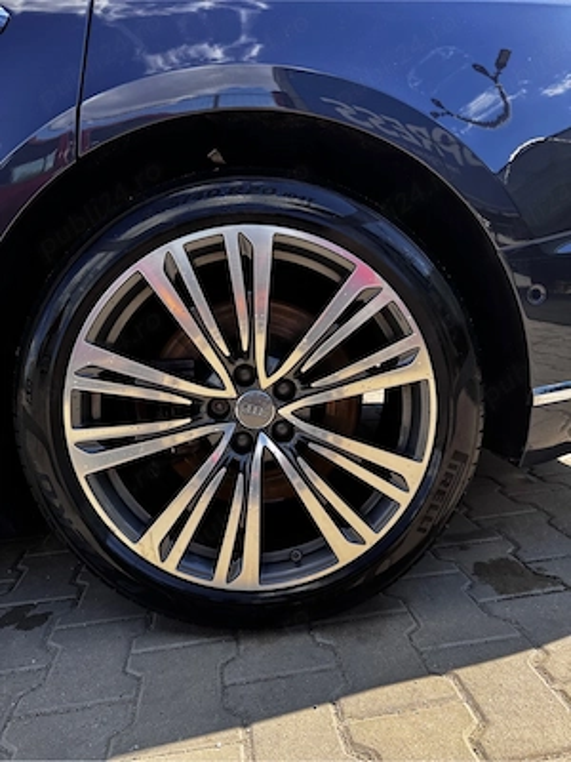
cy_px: 381
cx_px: 286
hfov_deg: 56.8
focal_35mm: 24
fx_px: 528
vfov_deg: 71.6
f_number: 1.78
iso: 80
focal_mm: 6.76
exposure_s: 1/792
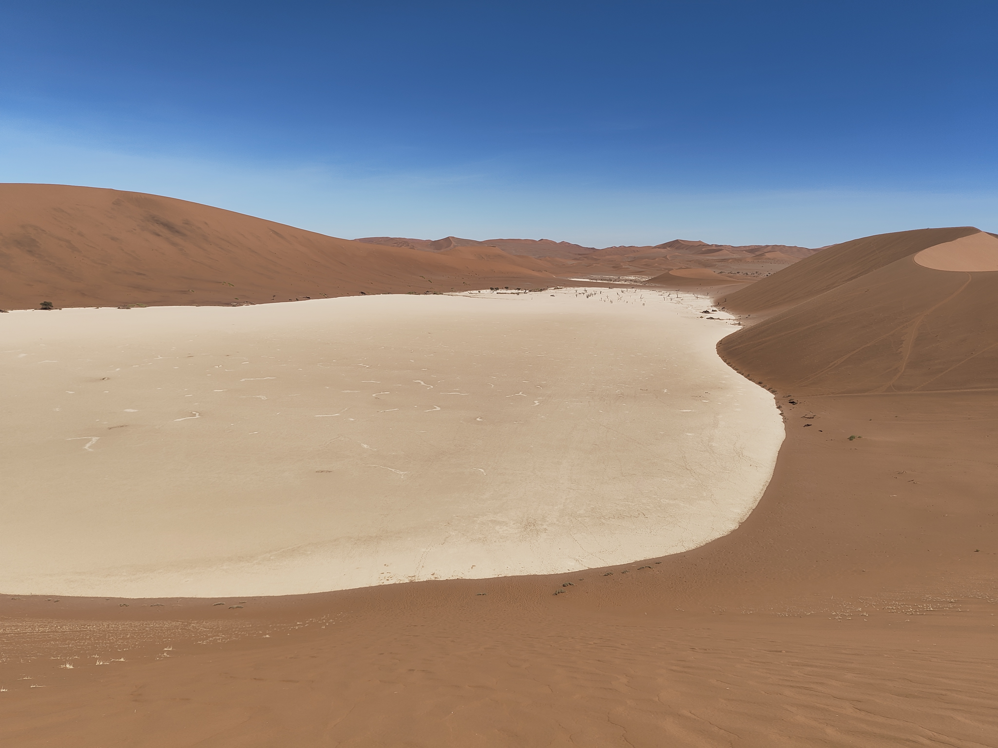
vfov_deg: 56.8
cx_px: 499
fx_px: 692
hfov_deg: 71.6
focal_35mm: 24
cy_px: 374
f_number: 1.88
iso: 50
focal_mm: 5.56
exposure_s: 1/1486
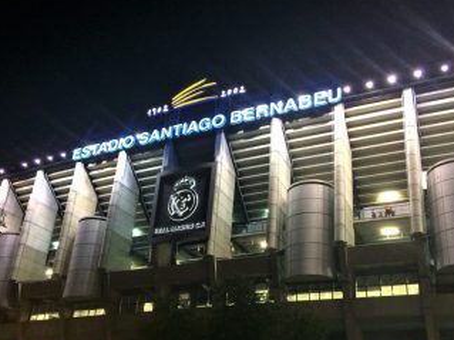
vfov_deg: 35.6
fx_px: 524
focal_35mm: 40
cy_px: 225
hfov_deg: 46.8
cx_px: 242
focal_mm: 4.15
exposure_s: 1/20
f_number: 2.2
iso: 250
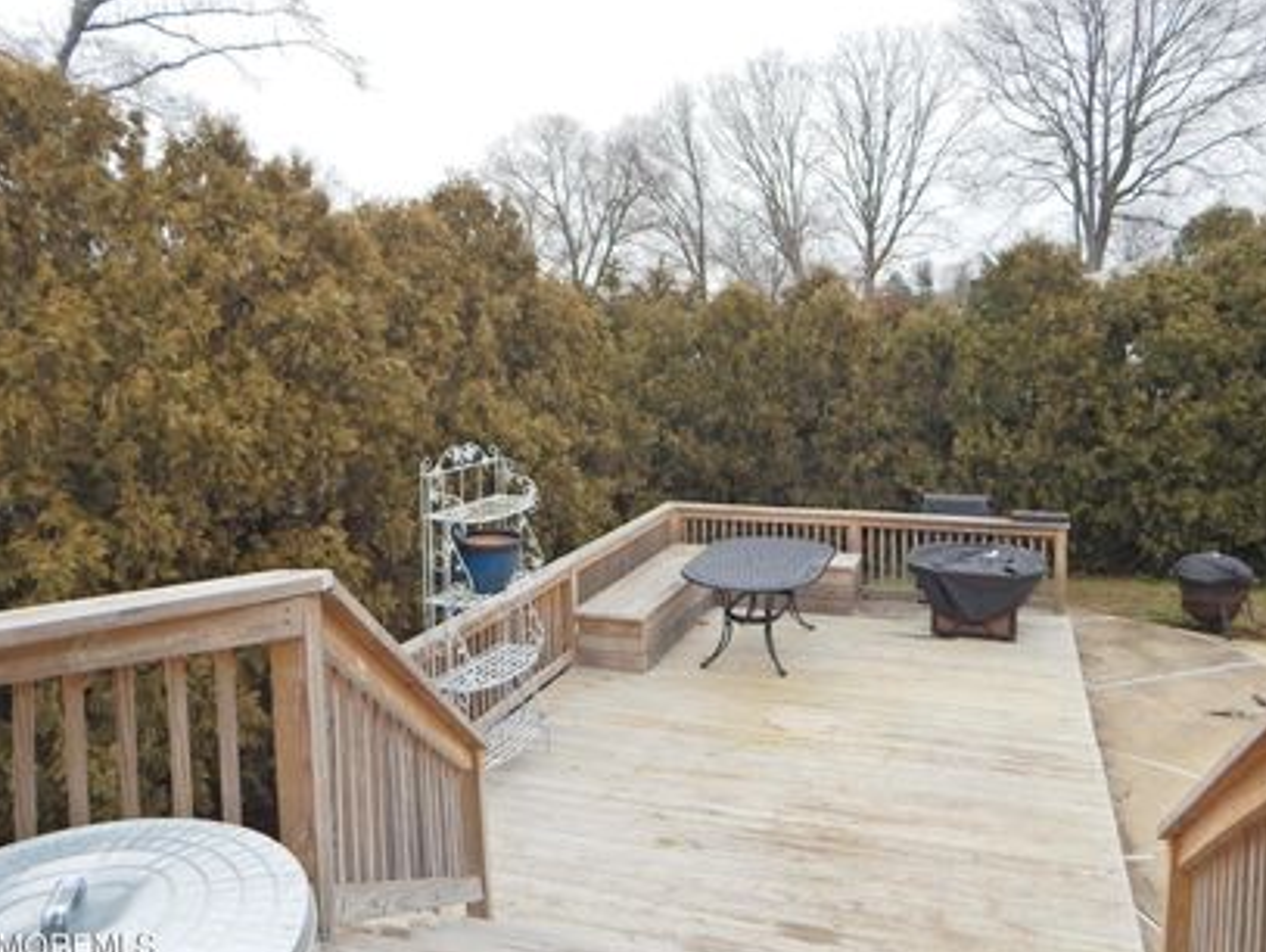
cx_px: 666
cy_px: 415
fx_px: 988
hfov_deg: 65.2
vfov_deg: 51.3
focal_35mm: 27
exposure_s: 1/200
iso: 125
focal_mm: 4
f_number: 3
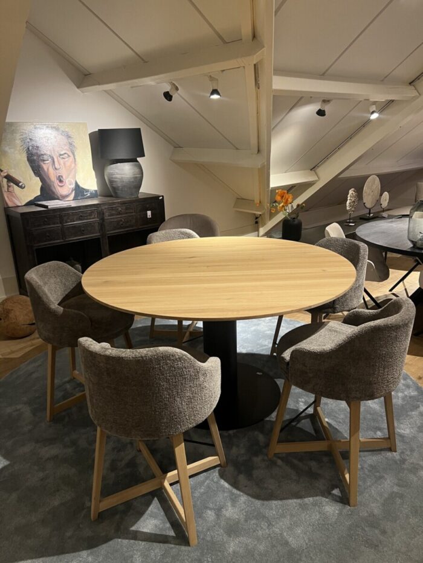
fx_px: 424
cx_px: 212
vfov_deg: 67.3
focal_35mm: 26
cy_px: 282
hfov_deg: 53.1
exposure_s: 1/50
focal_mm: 5.7
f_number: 1.5
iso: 80
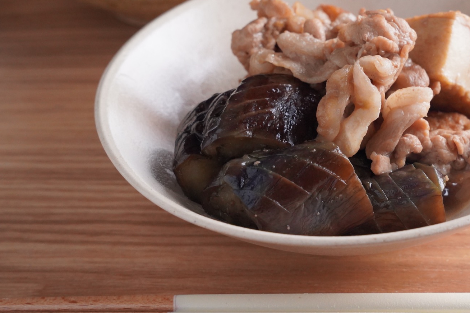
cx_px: 349
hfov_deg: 19.0
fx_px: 1397
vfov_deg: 12.8
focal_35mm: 107
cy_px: 108
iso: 6400
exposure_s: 1/100
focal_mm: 70
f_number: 10
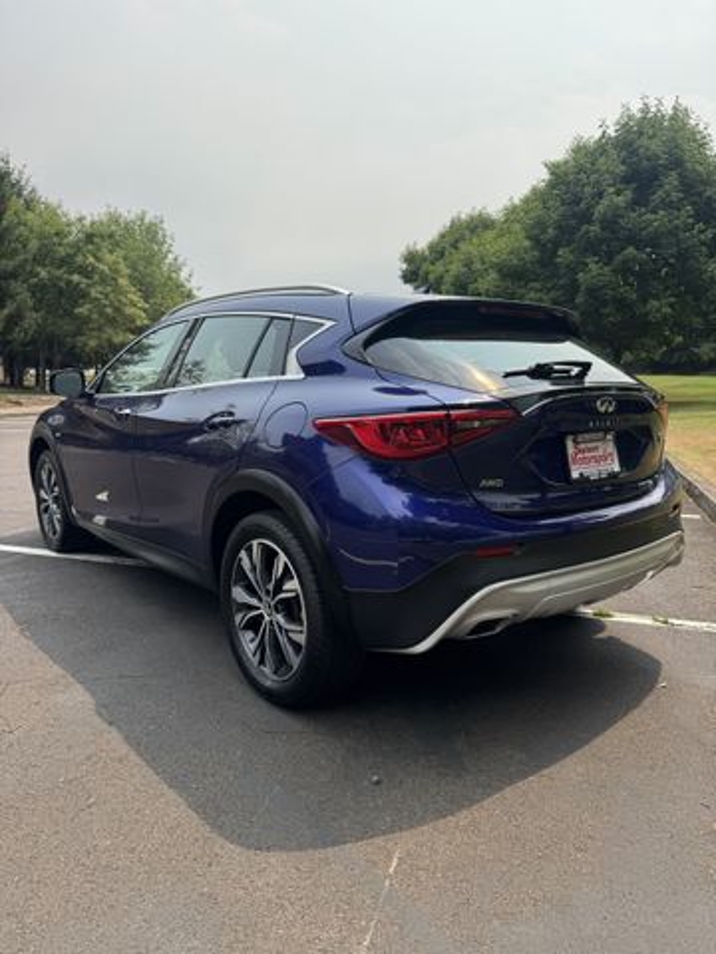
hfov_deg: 56.8
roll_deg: +0.3
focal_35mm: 24
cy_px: 477
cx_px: 358
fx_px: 662
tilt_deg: -9.2
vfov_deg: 71.6
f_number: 1.78
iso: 80
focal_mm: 6.76
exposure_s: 1/4310
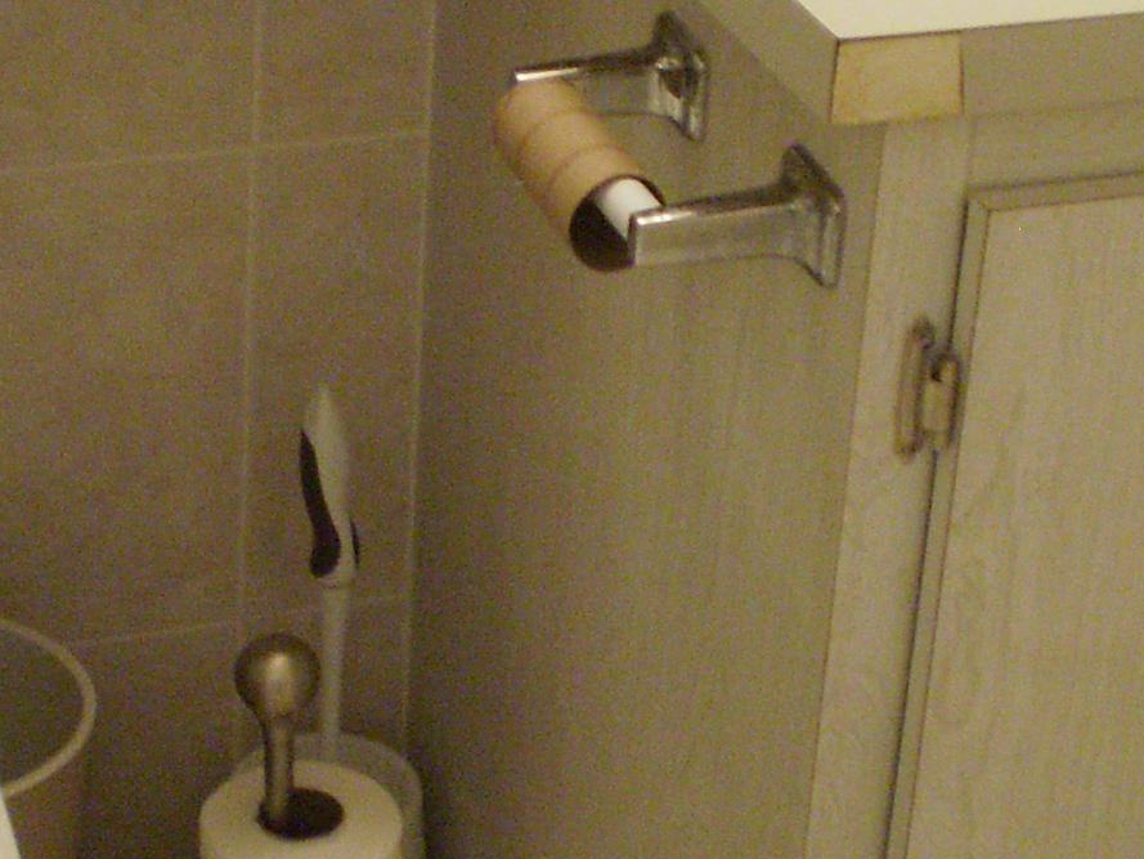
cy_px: 422
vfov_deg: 13.7
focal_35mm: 108
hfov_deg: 18.2
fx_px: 3570
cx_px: 542
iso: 400
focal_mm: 6.3
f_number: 3.1
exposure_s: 1/50
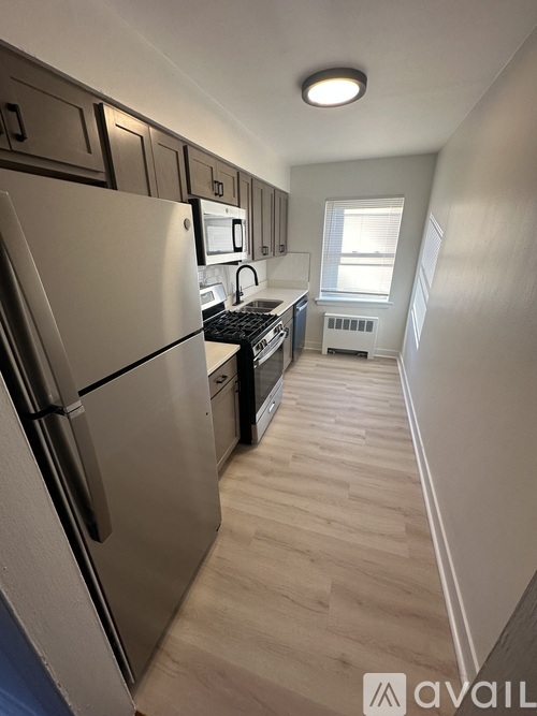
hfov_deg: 85.7
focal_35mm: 14
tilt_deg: -23.0
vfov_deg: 102.1
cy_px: 358
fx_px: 290
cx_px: 268
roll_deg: +1.1
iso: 125
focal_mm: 2.22
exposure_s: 1/120
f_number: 2.2
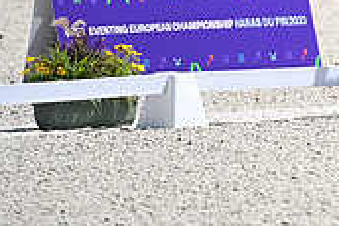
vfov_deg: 1.0
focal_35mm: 1348
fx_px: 12704
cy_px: -131
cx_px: 564
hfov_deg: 1.5
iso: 320
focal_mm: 400
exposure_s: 1/1600
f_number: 4.5
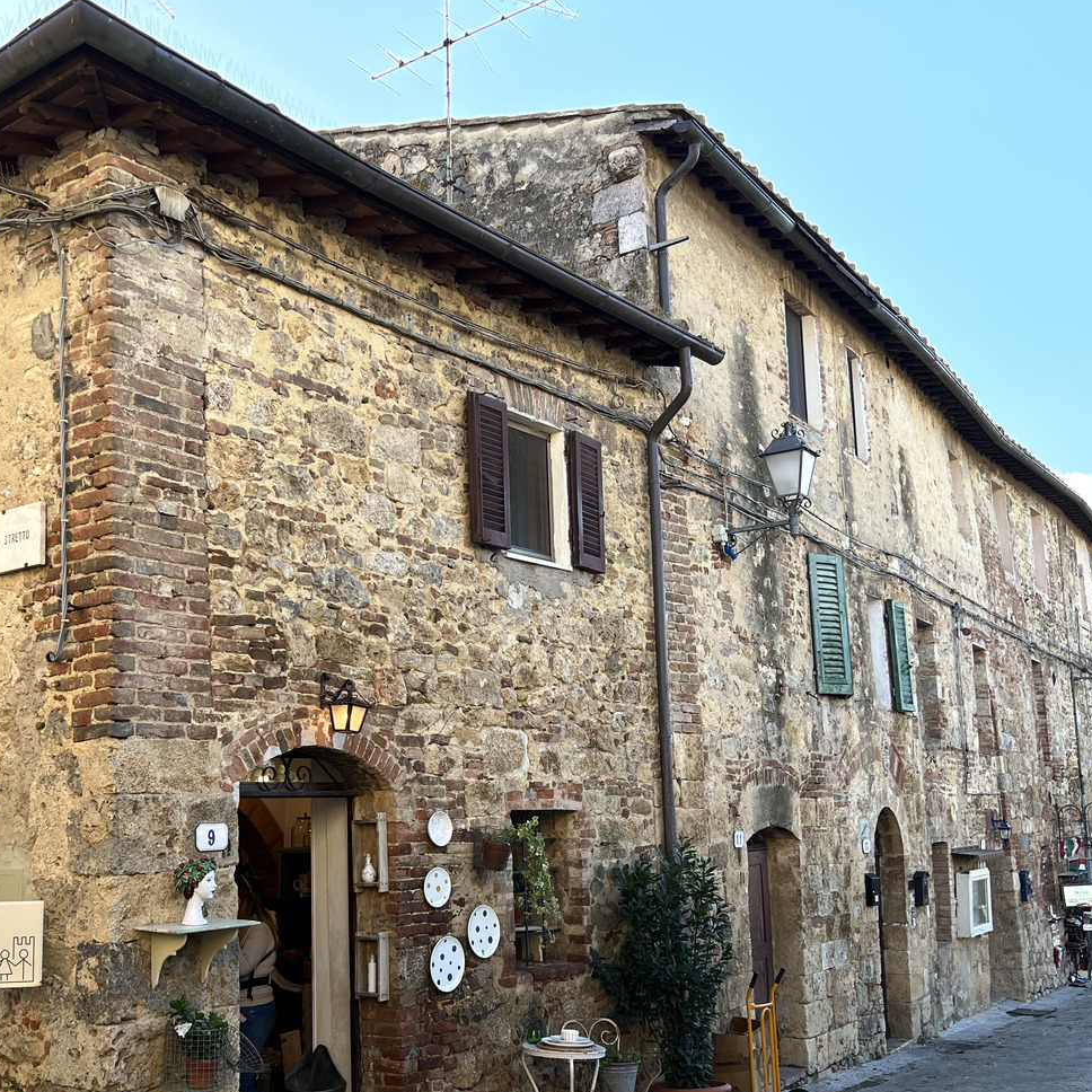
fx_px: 1356
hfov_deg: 43.6
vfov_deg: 43.7
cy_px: 649
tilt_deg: +8.3
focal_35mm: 38
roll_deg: +1.4
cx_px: 438
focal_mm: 5.7
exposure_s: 1/581
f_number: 1.5
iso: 50
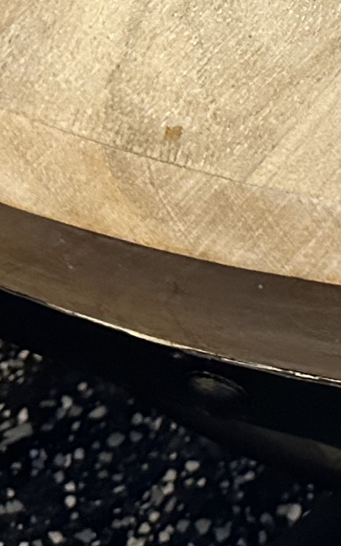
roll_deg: -5.2
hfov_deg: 9.7
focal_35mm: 123
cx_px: 738
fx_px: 1830
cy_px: -265
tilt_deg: -40.1
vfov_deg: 15.7
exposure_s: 1/60
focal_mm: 6.86
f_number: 1.78
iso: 640
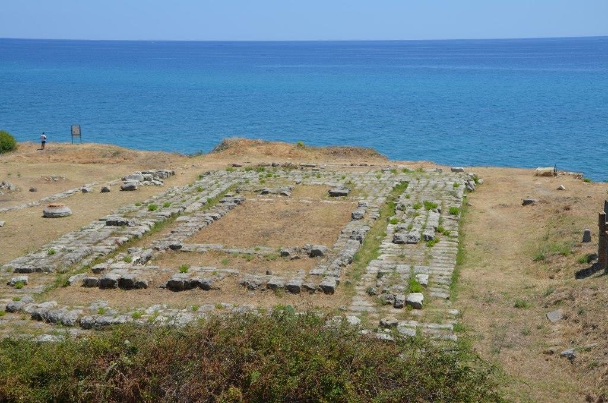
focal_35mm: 52
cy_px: 202
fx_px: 885
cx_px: 304
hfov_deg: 37.9
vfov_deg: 25.6
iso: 100
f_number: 9
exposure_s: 1/320
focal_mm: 35
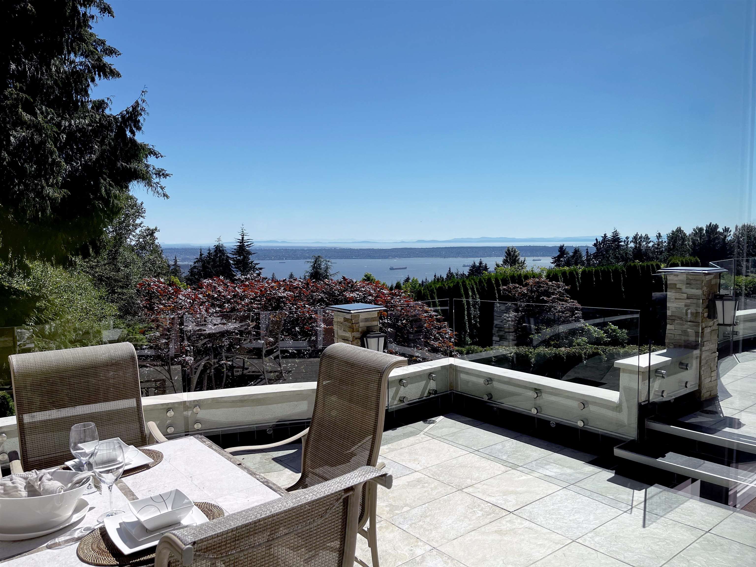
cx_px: 378
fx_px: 568
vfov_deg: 53.1
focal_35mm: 26
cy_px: 284
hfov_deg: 67.3
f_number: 1.6
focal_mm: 5.1
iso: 50
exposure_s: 1/4149
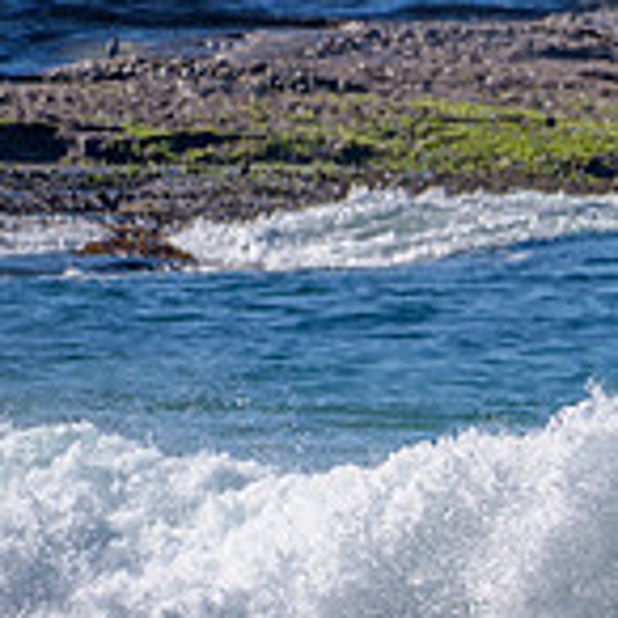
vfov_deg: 1.0
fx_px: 34034
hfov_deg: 1.0
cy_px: 535
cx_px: 1117
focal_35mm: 1685
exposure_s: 1/2000
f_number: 5.6
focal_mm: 500
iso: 125
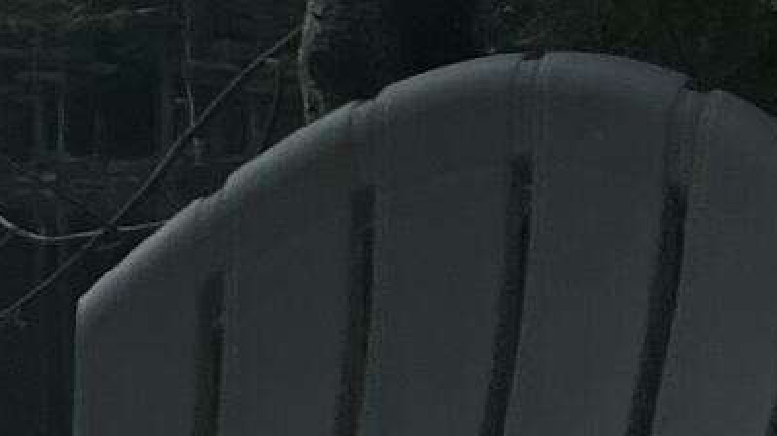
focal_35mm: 213
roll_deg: +0.1
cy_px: -84
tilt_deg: +2.9
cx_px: -1340
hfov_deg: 8.8
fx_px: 4386
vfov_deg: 5.7
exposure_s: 1/2252
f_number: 1.5
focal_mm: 5.7
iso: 50
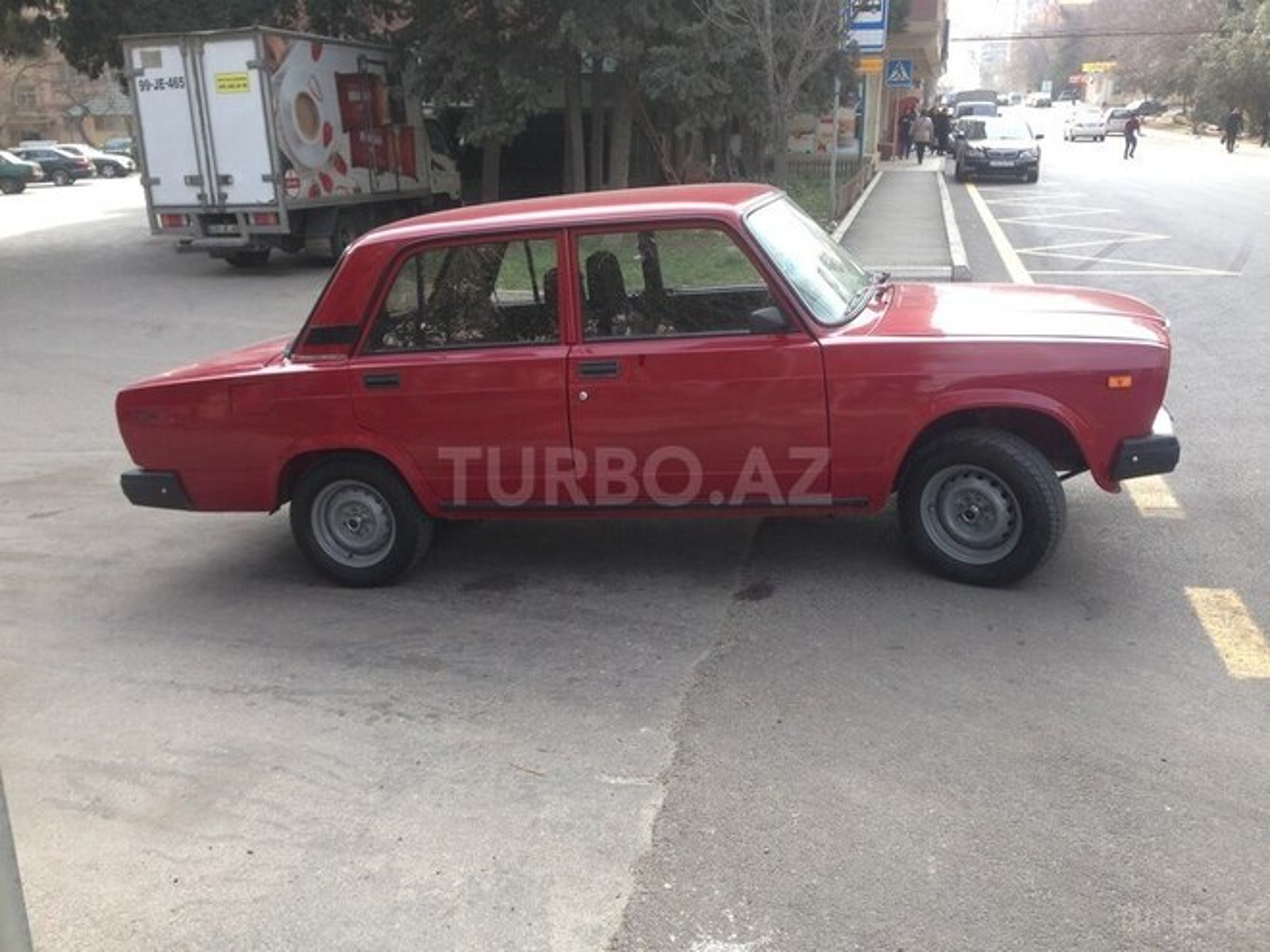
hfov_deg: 55.4
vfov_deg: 42.9
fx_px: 1211
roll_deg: -1.6
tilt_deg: -17.1
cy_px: 476
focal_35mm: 33
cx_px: 635
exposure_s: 1/263
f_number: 2.4
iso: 50
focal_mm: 4.12
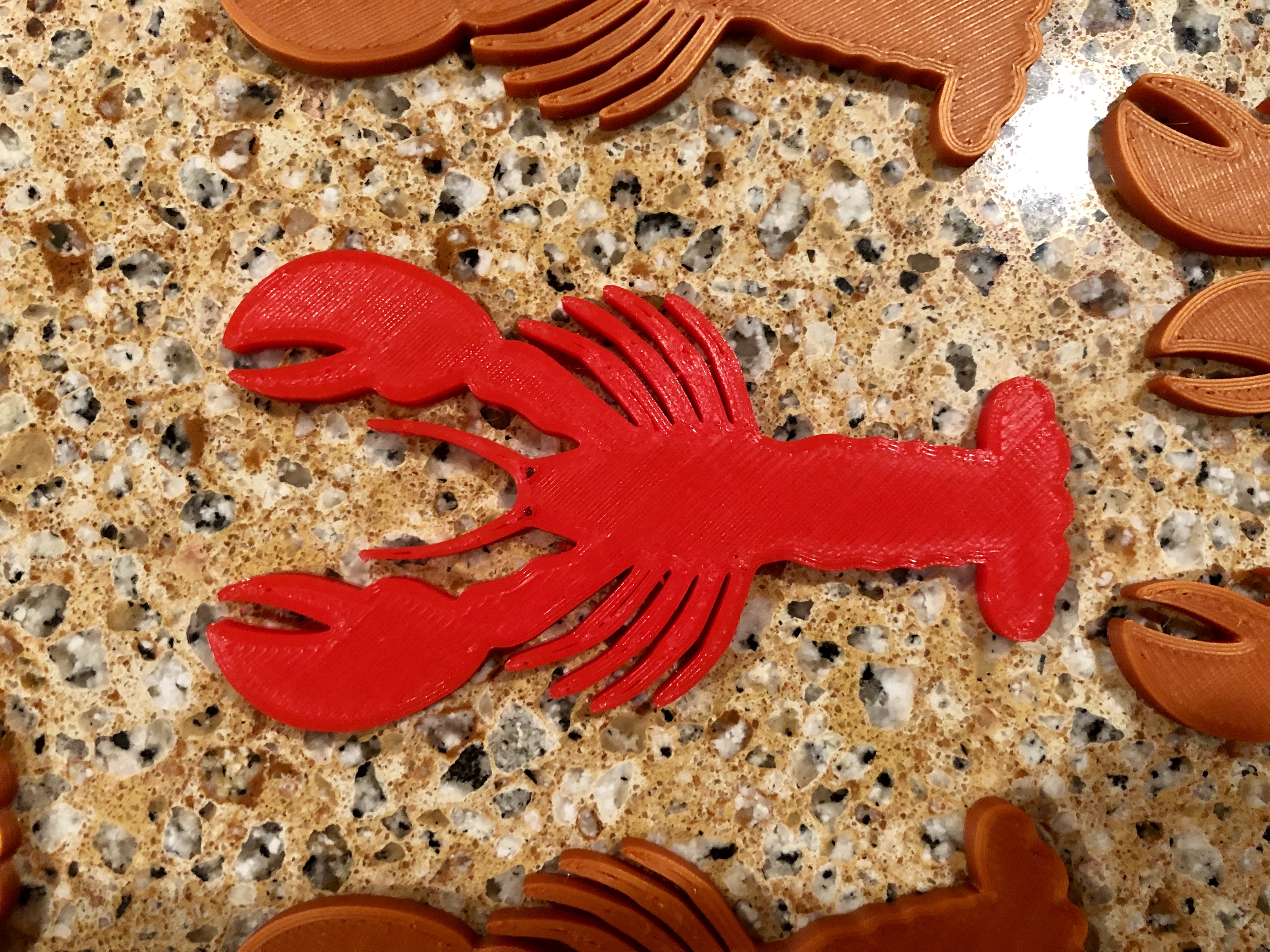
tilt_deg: -86.7
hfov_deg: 63.4
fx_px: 1027
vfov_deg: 49.7
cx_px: 635
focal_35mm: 28
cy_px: 476
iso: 100
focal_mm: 4
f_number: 1.8
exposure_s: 1/7
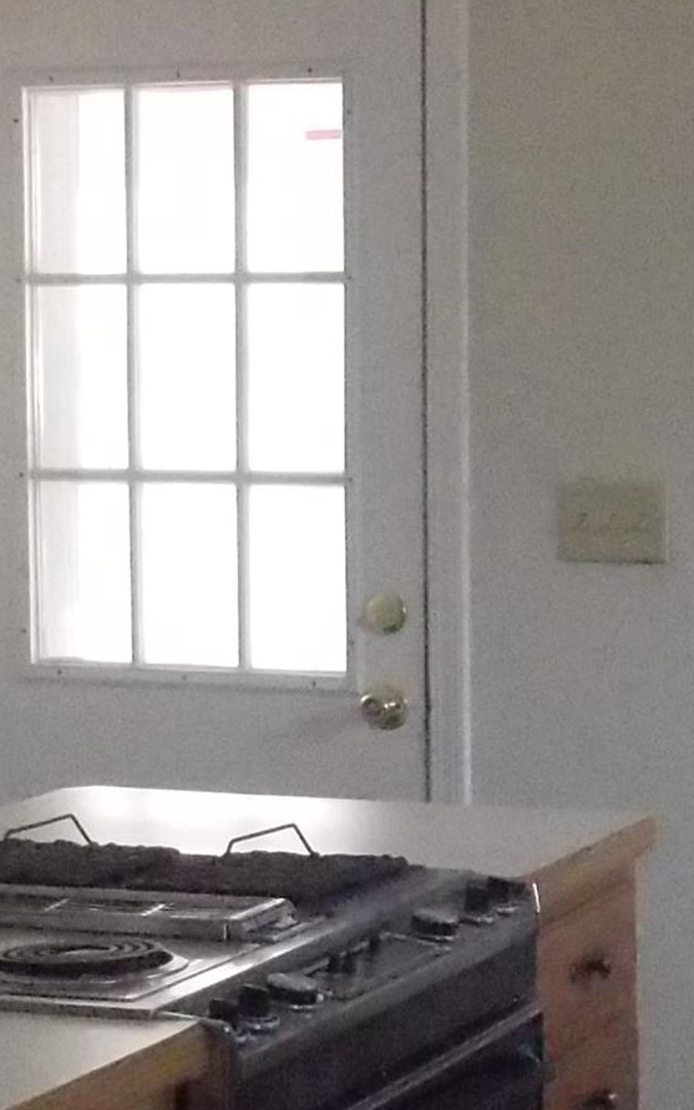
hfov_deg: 12.2
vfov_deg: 19.6
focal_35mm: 106
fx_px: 3207
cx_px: 693
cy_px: 744
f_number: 3.3
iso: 800
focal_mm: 4.1
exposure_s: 1/80
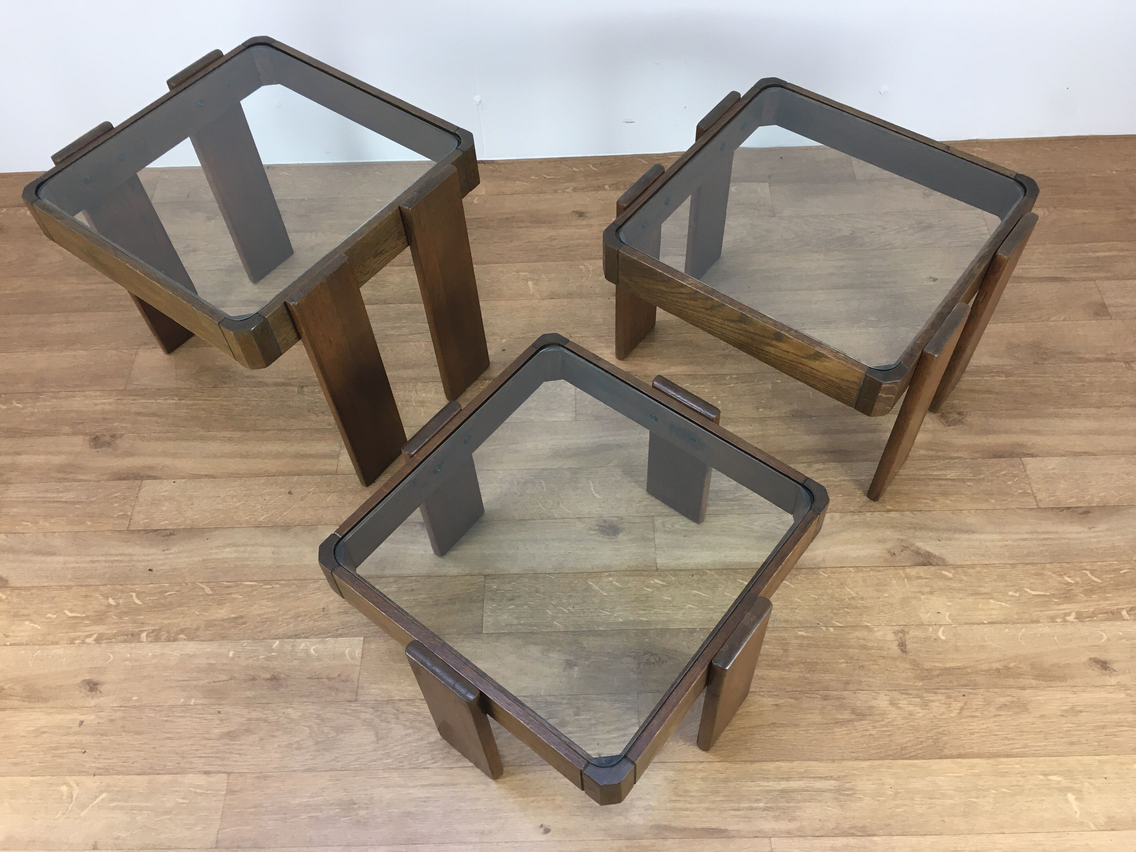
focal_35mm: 29
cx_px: 568
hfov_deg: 61.7
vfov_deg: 48.2
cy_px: 426
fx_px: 952
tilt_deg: -54.0
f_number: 2.2
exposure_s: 1/33
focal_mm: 4.15
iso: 40
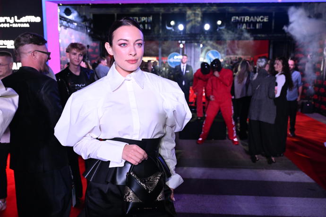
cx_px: 163
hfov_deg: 57.2
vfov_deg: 40.0
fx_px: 299
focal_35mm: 33
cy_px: 108
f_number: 5
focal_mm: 33
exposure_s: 1/160
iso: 2500
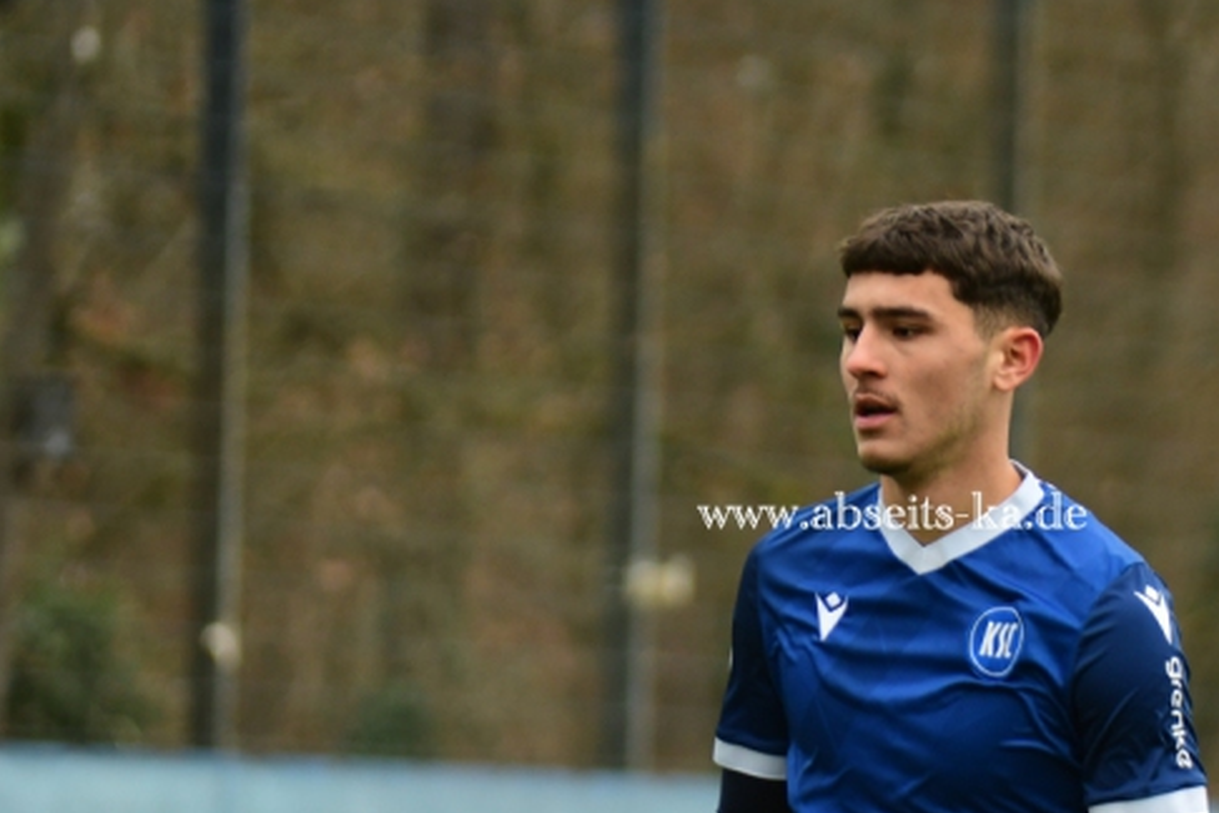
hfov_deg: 7.0
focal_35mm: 296
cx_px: 898
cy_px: 463
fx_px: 10022
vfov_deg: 4.6
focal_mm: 120
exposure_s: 1/1250
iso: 900
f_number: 2.8
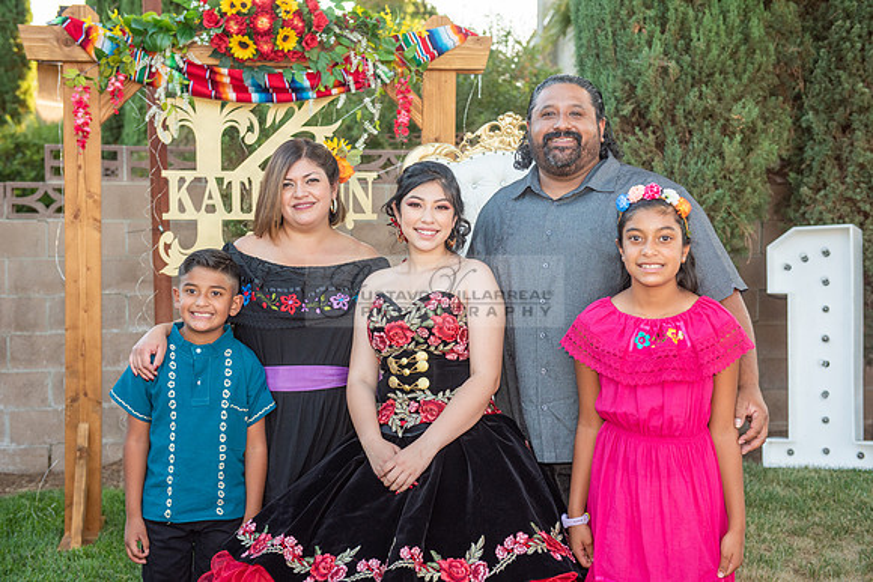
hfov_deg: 36.2
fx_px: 1334
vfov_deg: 24.6
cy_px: 291
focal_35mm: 55
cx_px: 436
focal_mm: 55
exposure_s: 1/200
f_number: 4.5
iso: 400
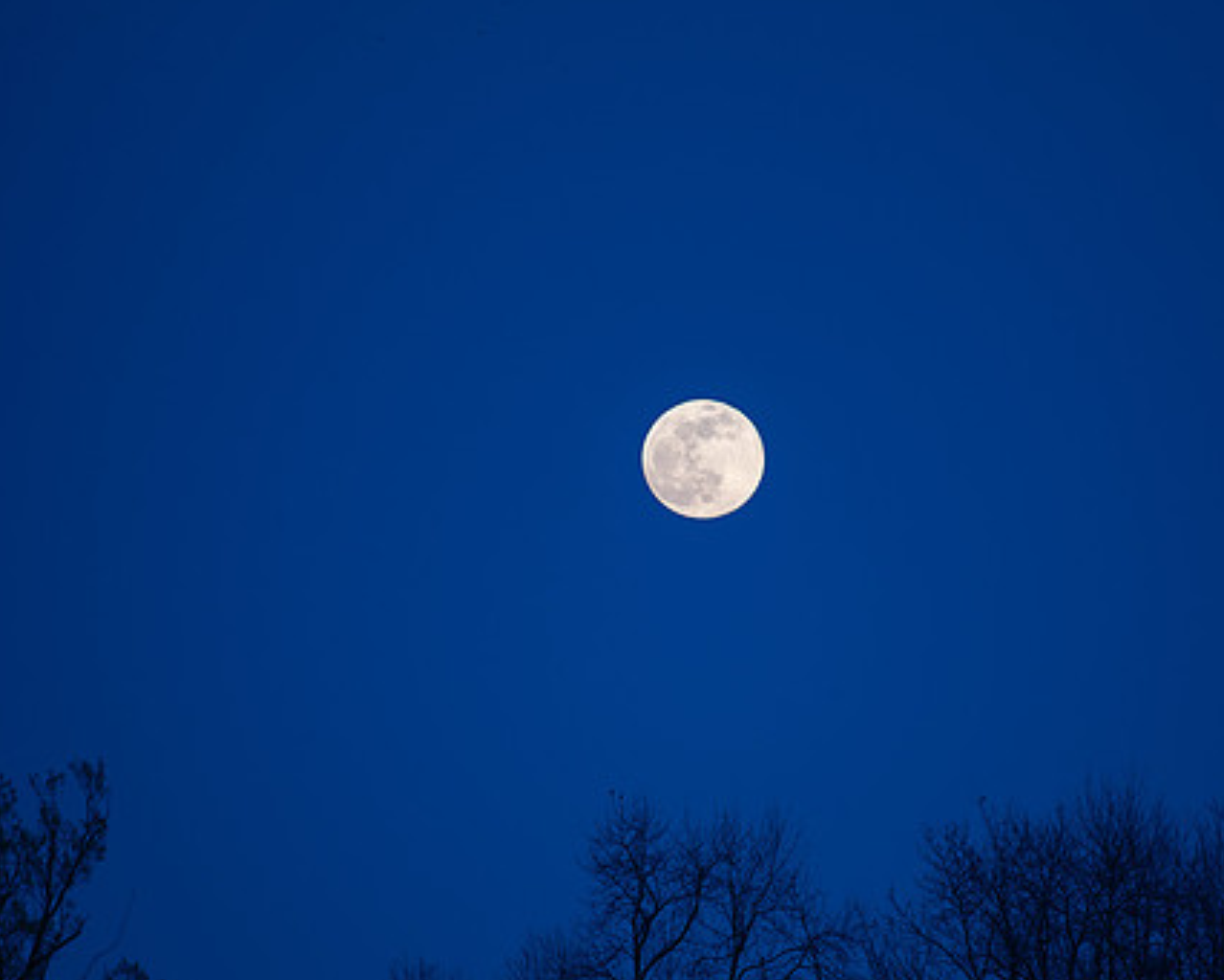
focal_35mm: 351
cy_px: 671
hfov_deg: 5.5
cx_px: 709
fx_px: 12718
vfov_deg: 4.4
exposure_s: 1/250
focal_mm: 200
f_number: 2.8
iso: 200
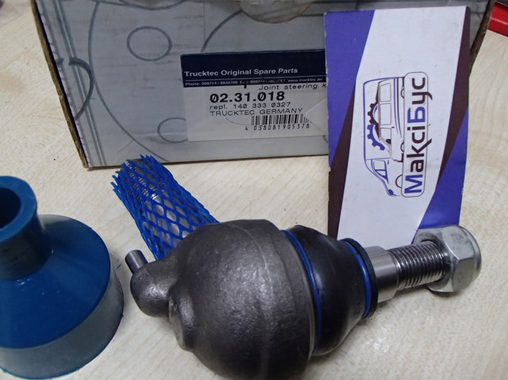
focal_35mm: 37
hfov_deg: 50.2
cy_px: 190
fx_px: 543
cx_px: 254
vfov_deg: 38.6
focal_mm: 6.64
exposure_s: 1/40
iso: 800
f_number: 4.7
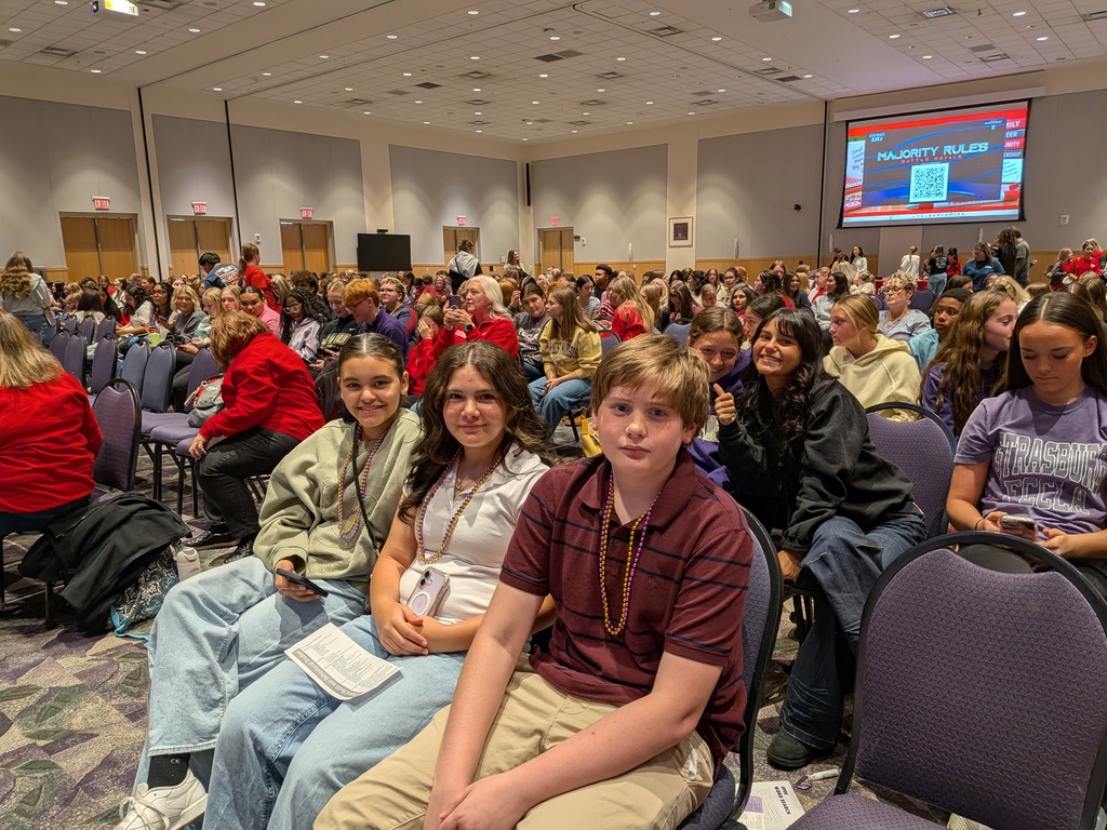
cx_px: 554
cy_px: 415
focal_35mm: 24
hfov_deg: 71.6
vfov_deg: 56.8
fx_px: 768
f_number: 1.7
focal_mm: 4.53
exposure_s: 1/120
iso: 222
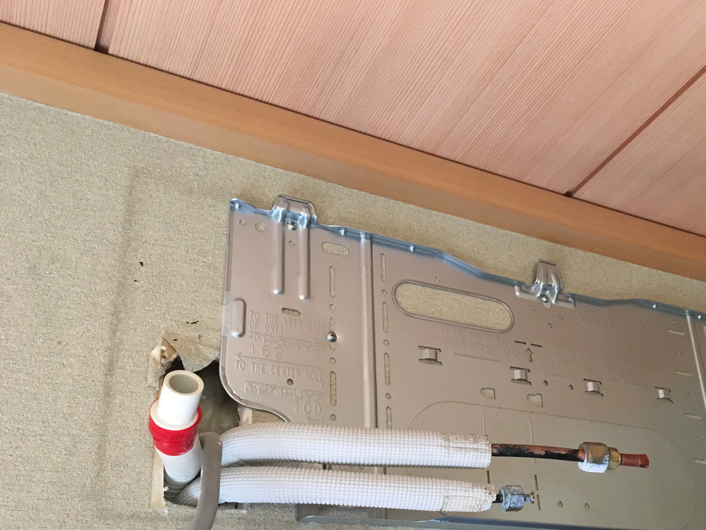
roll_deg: +5.0
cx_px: 483
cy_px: 359
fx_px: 816
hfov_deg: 45.9
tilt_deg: +24.8
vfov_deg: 35.6
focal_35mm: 40
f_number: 2.2
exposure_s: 1/30
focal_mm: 4.15
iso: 200
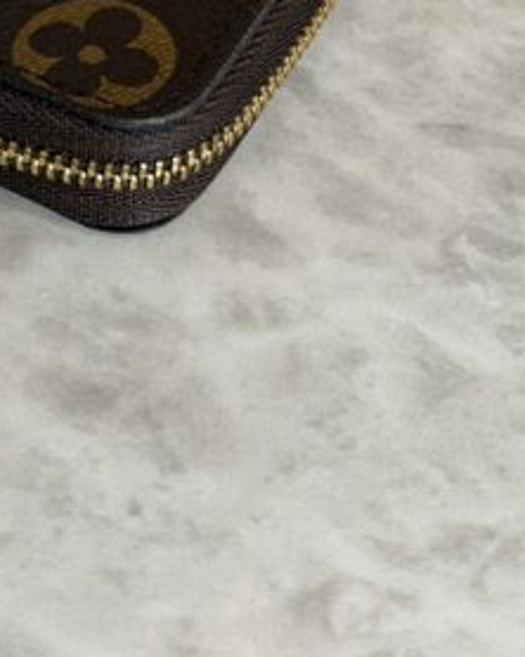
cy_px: -132
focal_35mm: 135
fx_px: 2625
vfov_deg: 13.9
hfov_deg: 11.3
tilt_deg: -45.1
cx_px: -5
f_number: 1.78
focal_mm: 6.76
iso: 50
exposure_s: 1/60
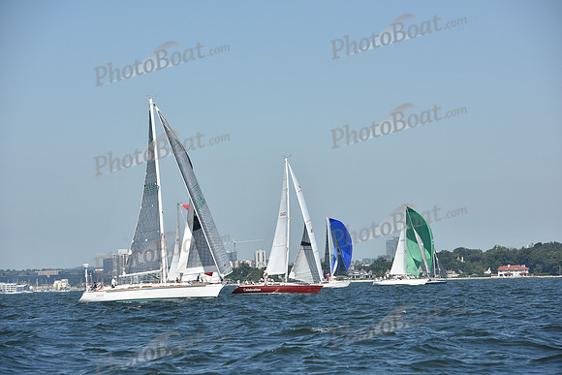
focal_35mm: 155
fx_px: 2420
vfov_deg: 8.9
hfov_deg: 13.2
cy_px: 188
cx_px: 281
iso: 250
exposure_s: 1/1250
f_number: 8
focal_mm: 155
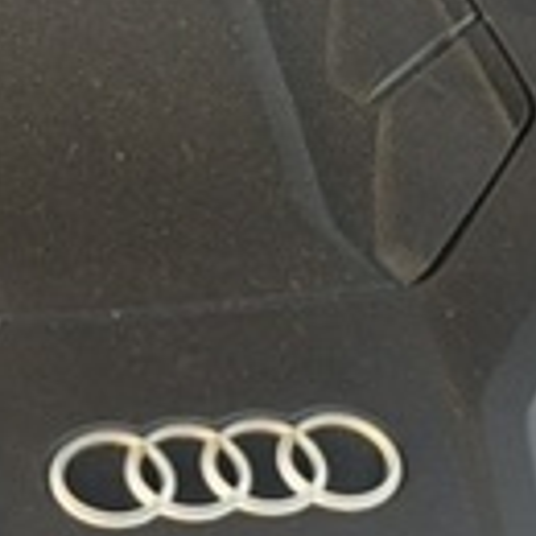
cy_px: 610
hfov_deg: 10.4
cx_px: -21
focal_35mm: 167
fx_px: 2926
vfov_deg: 10.3
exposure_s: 1/121
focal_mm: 6.93
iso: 160
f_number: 1.8
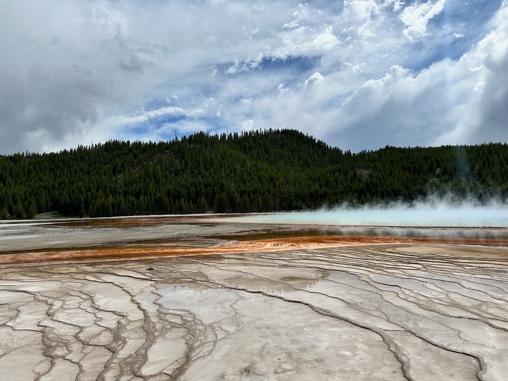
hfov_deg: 71.6
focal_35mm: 24
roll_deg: +1.5
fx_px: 352
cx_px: 254
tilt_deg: +1.6
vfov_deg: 56.8
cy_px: 190
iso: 80
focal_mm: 6.86
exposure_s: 1/10753
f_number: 1.78
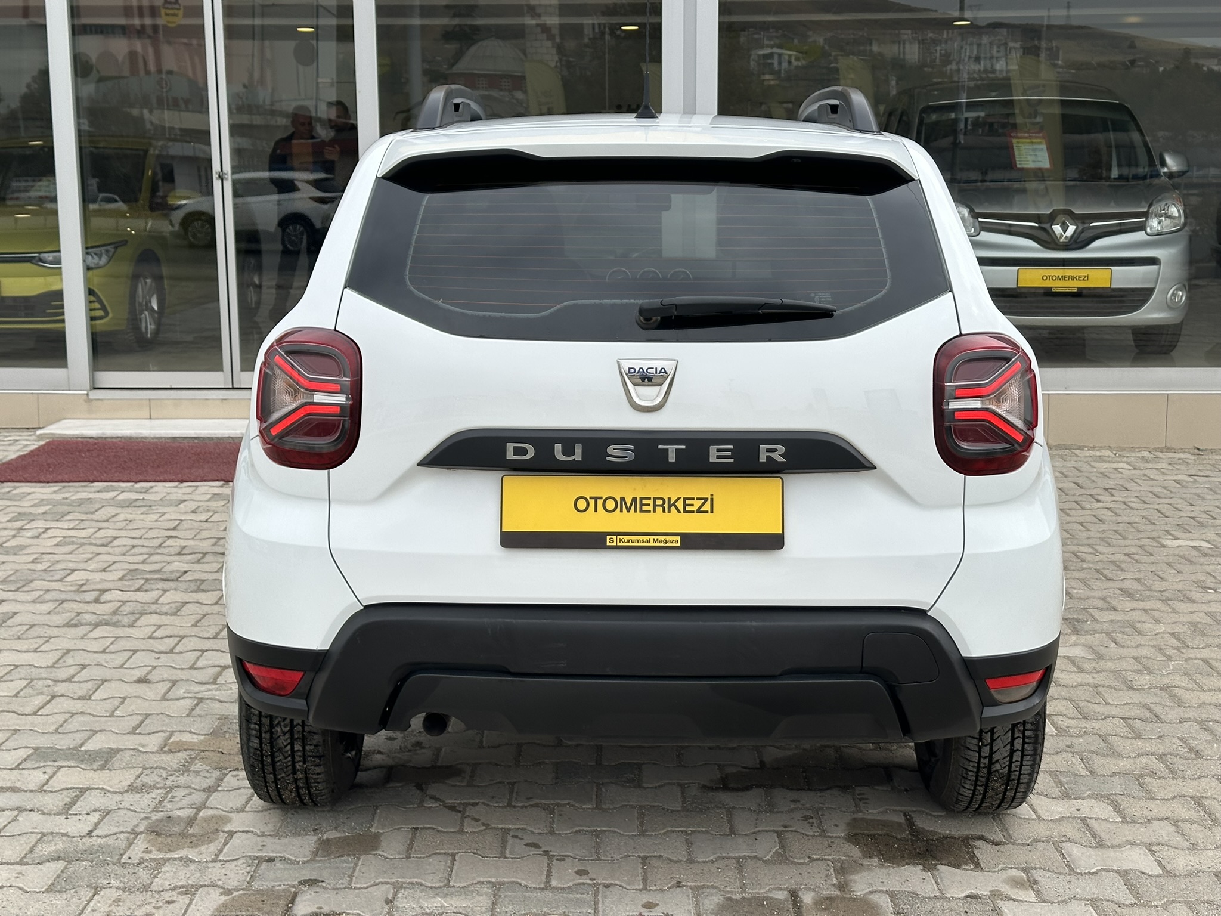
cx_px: 610
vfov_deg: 30.3
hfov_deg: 39.7
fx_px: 1693
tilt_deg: -9.3
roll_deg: +0.2
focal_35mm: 48
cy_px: 458
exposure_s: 1/1475
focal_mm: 6.86
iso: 64
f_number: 1.78
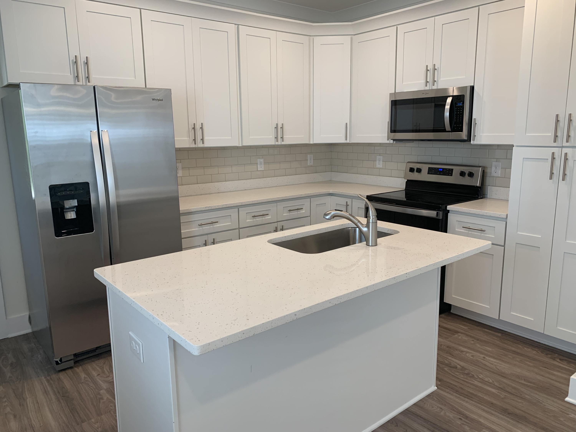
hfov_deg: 67.3
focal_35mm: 26
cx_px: 288
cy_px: 216
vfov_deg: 53.1
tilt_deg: -10.4
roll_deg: -0.3
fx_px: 433
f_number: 1.8
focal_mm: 4.25
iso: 80
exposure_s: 1/120
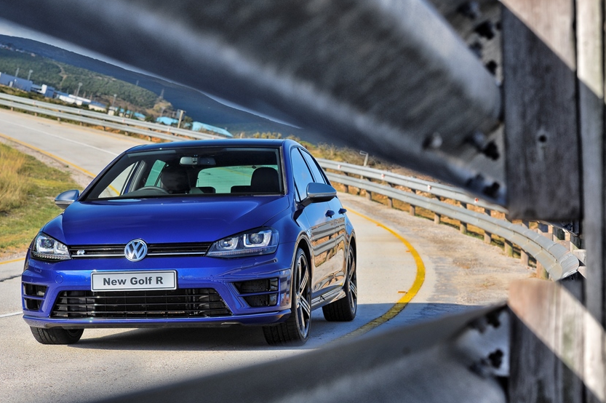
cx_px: 245
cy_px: 186
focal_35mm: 86
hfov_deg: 23.6
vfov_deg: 15.9
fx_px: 1446
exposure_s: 1/320
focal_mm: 70
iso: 250
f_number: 6.3
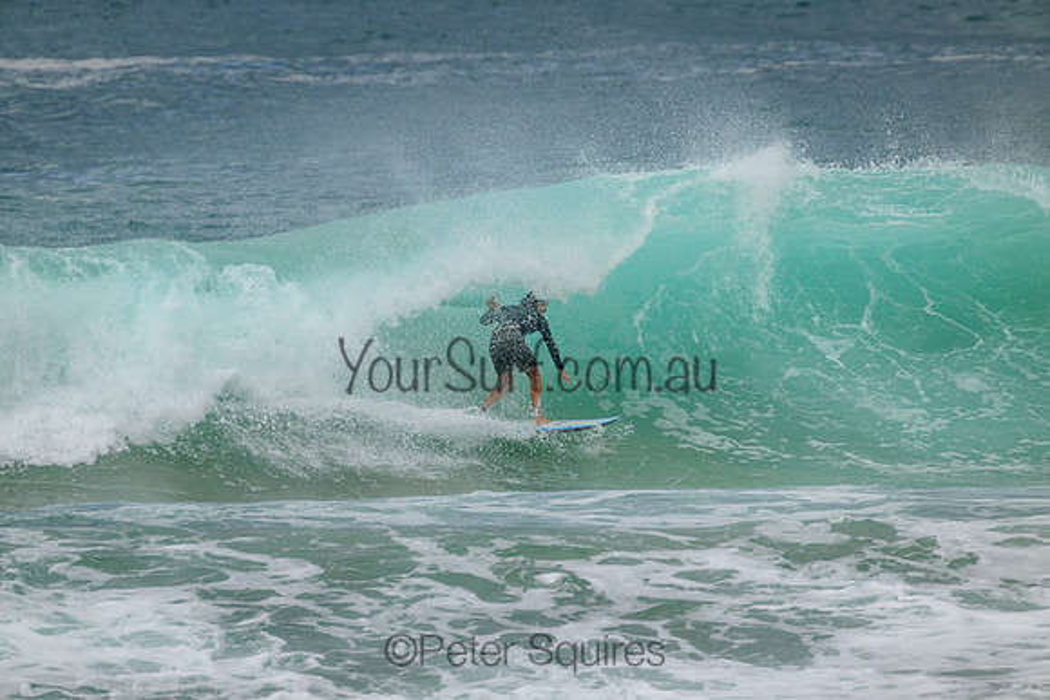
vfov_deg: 1.7
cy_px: 350
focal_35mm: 800
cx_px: 525
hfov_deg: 2.6
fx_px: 23338
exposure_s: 1/2000
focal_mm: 800
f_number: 11
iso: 800
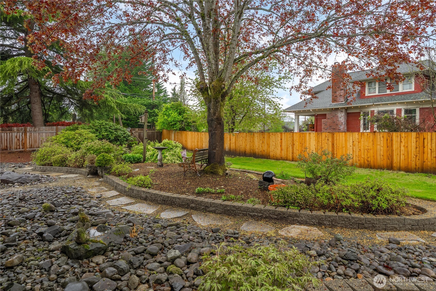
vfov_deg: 57.3
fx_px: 267
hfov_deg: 78.6
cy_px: 146
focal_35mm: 22
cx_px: 218
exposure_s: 1/30
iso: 160
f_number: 7.1
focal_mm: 22
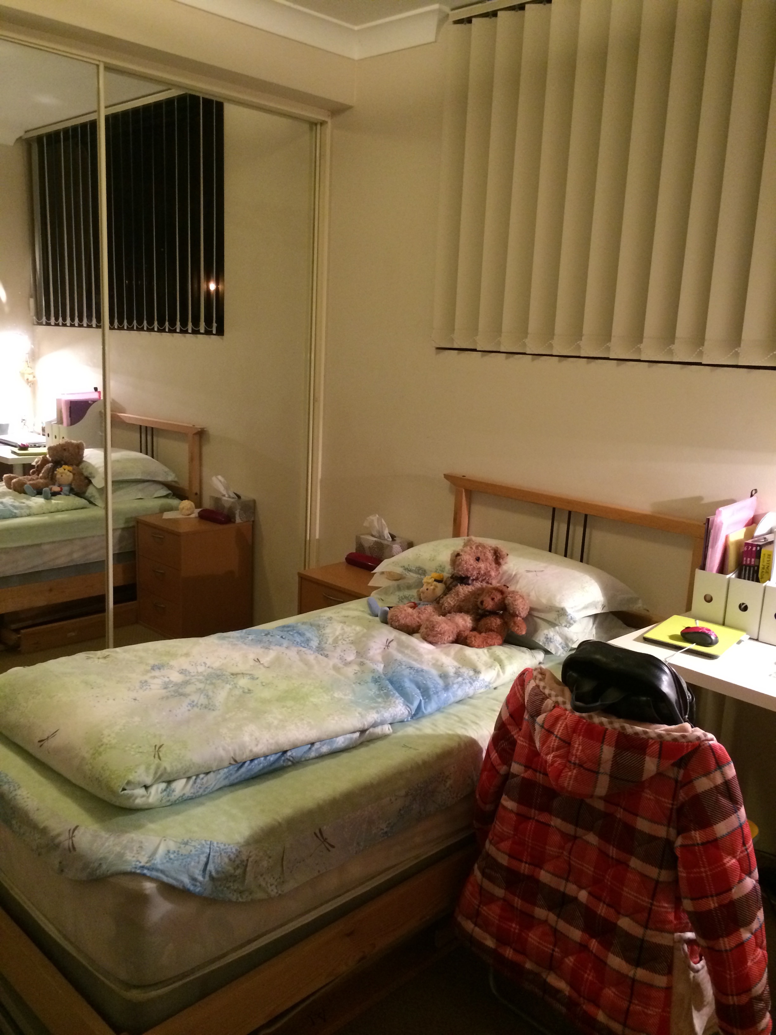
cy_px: 518
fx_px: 897
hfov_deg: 46.8
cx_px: 388
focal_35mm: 30
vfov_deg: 60.0
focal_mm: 4.12
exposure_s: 1/17
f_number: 2.2
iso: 320
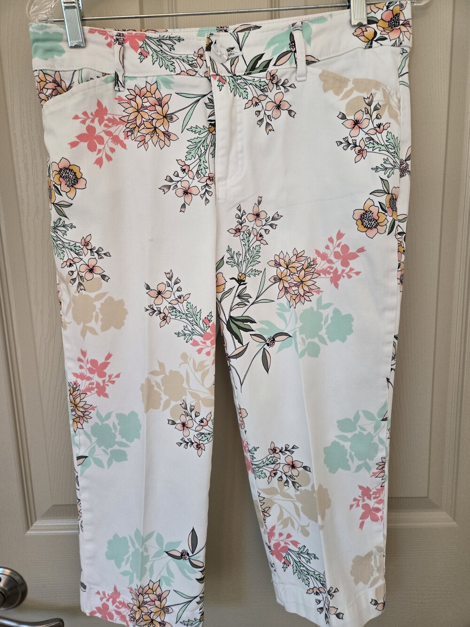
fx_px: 416
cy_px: 314
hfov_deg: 58.9
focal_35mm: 23
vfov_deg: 73.9
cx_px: 235
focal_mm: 5.4
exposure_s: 1/120
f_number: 1.8
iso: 200
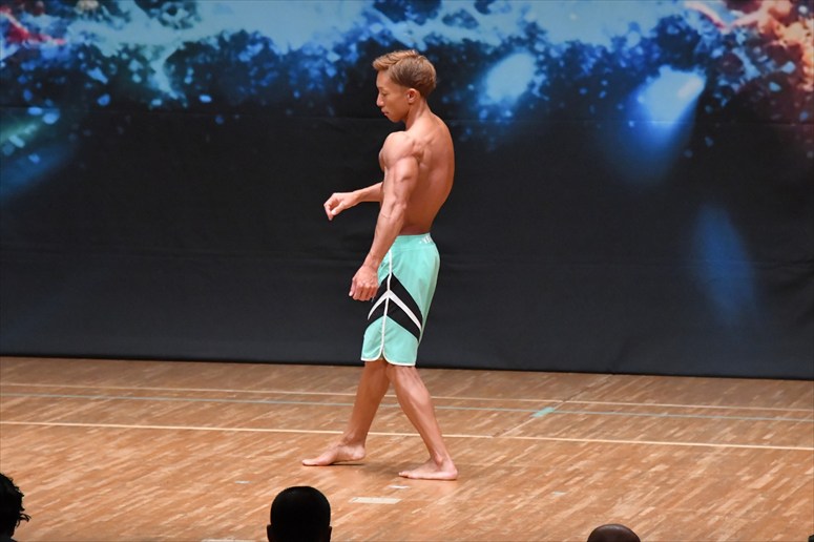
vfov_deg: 4.8
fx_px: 6441
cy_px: 271
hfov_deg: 7.2
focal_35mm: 285
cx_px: 407
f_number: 5.6
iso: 8000
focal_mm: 190
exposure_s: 1/400
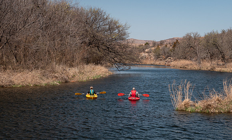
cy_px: 79
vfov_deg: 12.0
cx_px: 130
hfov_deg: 19.7
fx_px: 667
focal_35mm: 106
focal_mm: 44
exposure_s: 1/250
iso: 200
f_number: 6.3
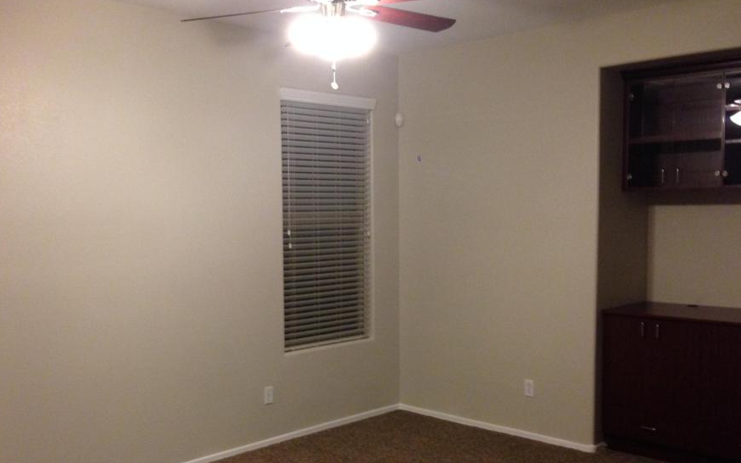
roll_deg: +0.0
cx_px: 314
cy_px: 267
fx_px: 828
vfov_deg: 31.2
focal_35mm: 41
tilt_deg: -4.9
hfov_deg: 48.1
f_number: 2.4
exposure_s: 1/20
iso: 250
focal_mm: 4.12
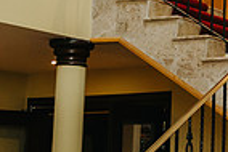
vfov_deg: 12.0
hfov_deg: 16.1
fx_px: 723
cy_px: 47
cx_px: 363
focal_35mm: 114
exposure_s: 1/160
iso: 1250
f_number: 2.8
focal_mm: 28
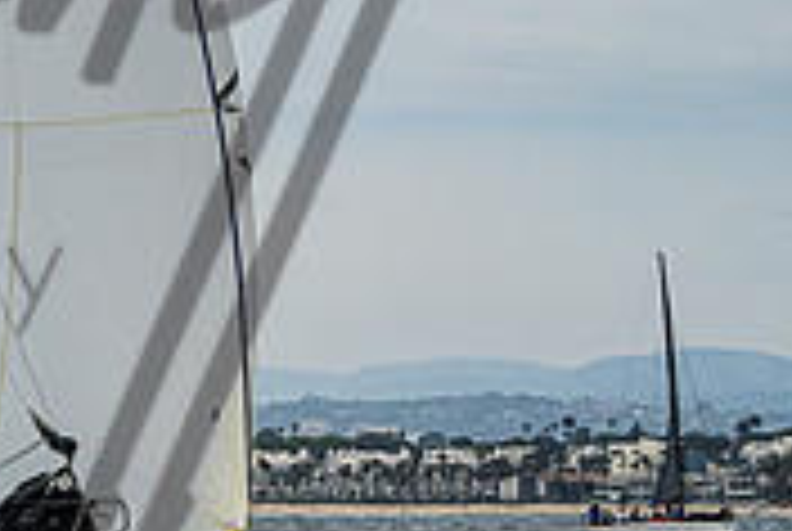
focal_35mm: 185
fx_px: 4077
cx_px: -135
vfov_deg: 7.4
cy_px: -5
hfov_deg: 10.9
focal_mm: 50
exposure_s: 1/2500
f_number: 8
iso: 400
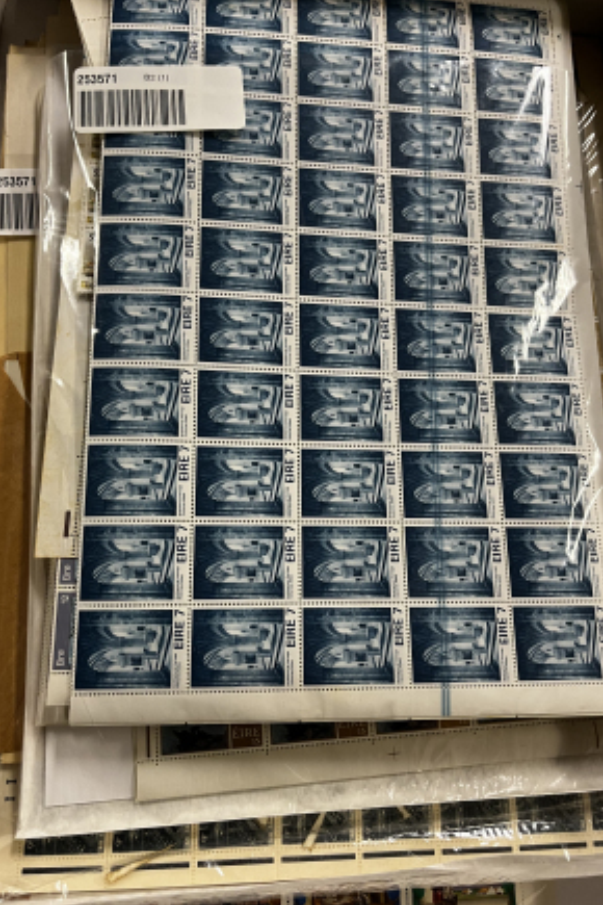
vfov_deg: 65.5
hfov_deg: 46.4
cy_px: 460
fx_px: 703
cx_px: 304
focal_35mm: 28
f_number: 1.6
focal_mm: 5.1
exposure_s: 1/50
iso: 80
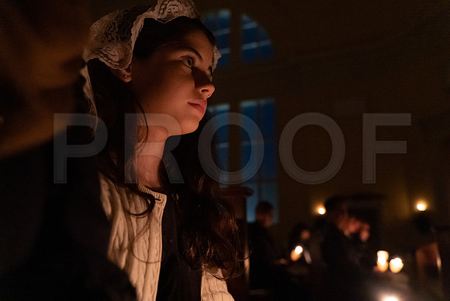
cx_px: 225
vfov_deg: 46.4
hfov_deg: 65.5
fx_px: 350
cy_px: 150
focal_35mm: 28
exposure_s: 1/100
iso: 12800
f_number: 3.5
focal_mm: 28
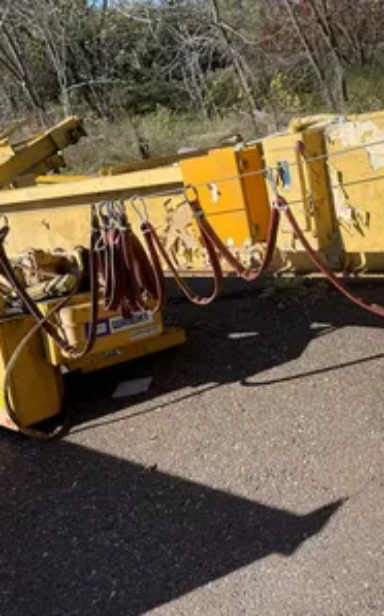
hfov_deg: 33.3
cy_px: 308
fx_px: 620
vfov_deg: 52.8
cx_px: 316
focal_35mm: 37
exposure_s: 1/3125
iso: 32
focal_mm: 4.2
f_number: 1.6
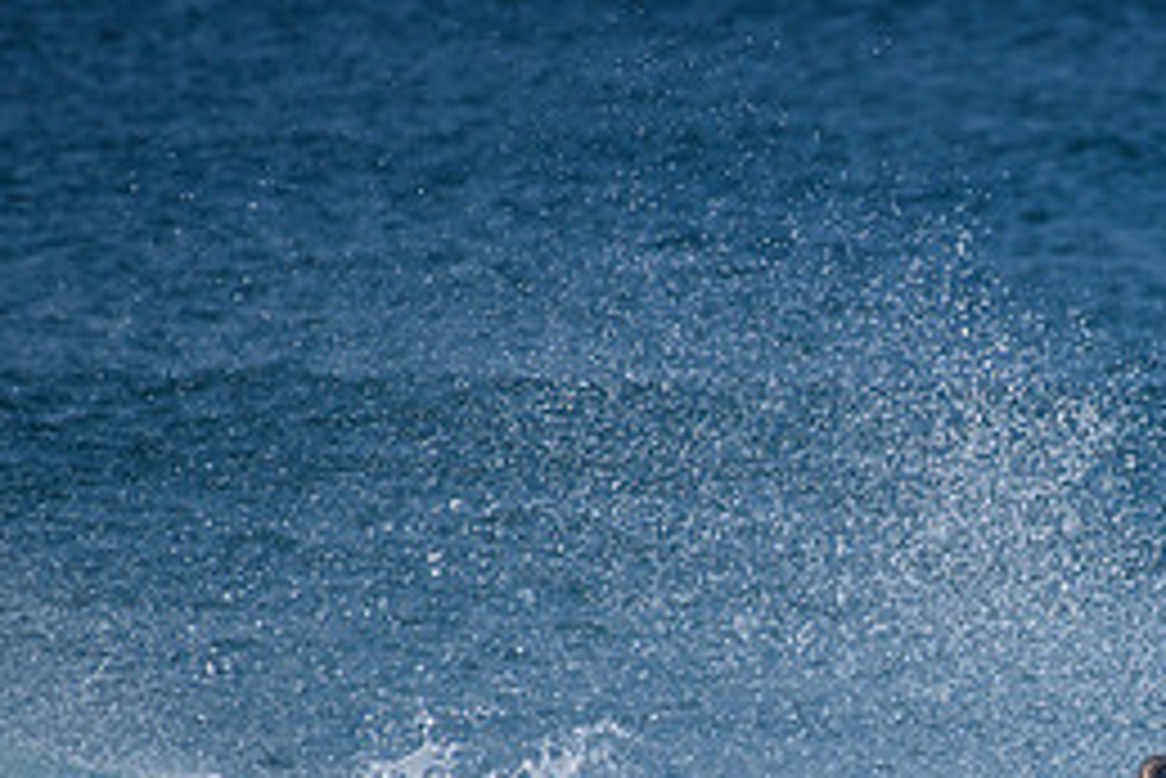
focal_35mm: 1152
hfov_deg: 1.8
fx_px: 37331
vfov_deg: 1.2
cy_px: 821
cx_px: 1049
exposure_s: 1/2000
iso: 220
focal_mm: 500
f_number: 5.6
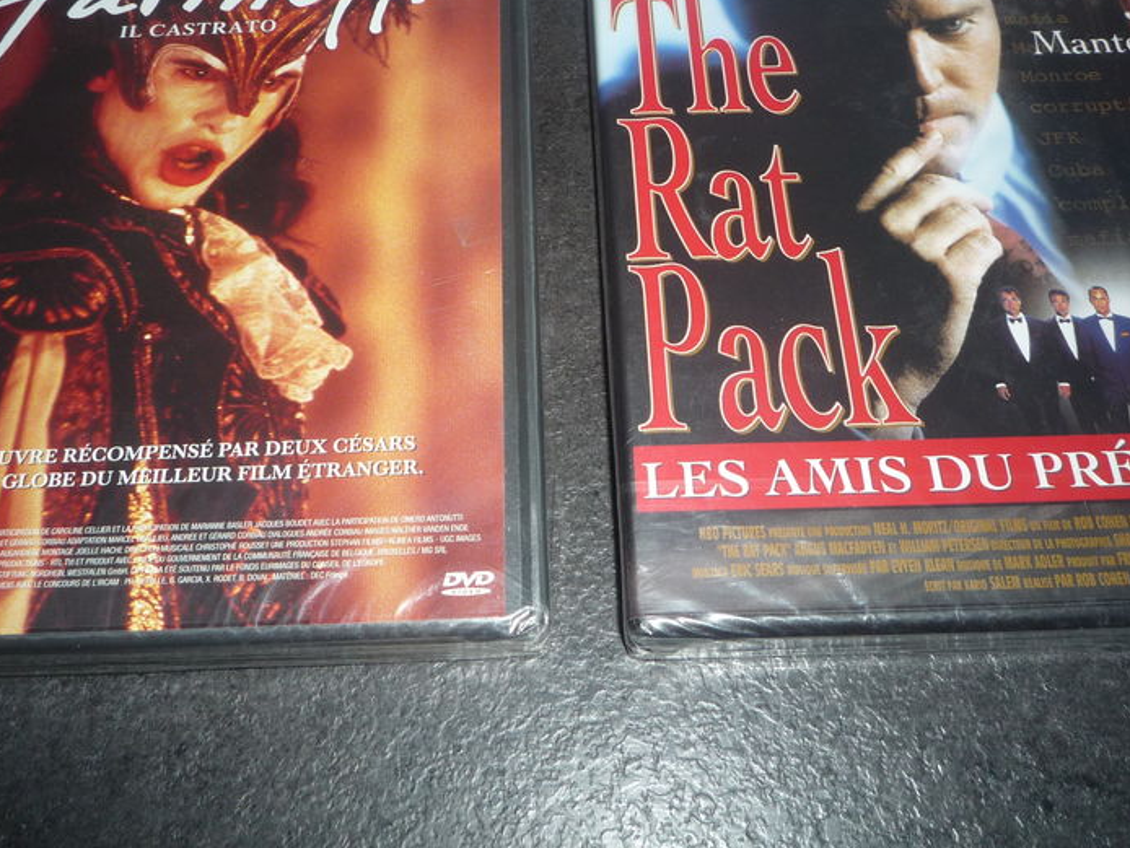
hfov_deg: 51.3
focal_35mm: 36
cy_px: 260
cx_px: 542
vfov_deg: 39.1
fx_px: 1176
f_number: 4
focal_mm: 4.4
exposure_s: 1/30
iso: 100
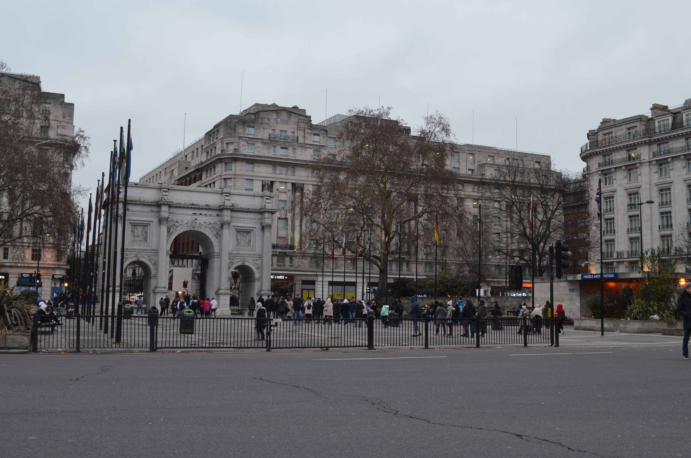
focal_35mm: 36
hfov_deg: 53.2
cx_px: 346
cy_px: 229
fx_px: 690
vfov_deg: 36.7
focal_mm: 24
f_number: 8
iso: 400
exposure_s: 1/15
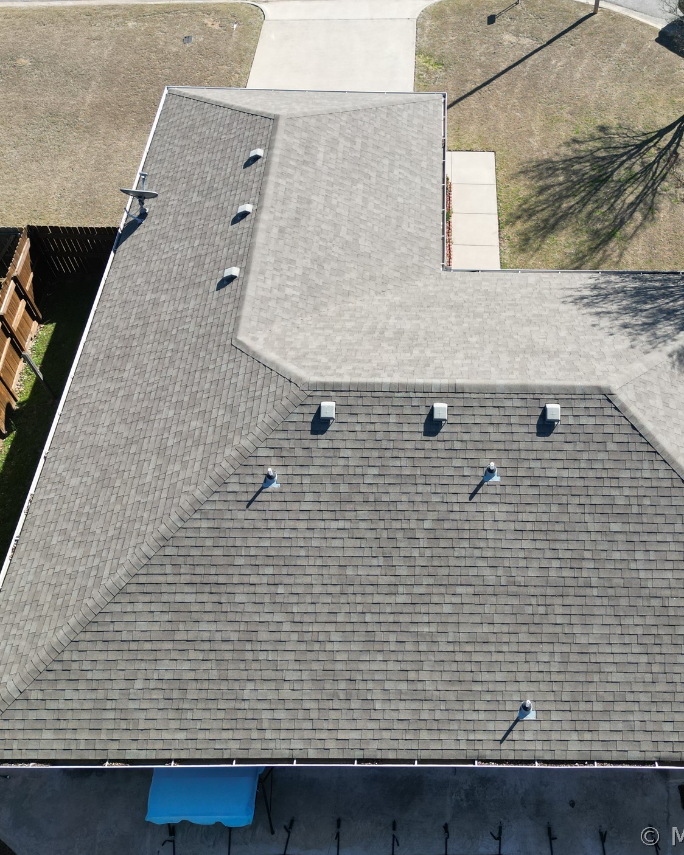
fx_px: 810
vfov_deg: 55.7
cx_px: 448
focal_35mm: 32
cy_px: 419
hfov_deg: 45.2
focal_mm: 6.72
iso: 120
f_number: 1.7
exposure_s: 1/1500
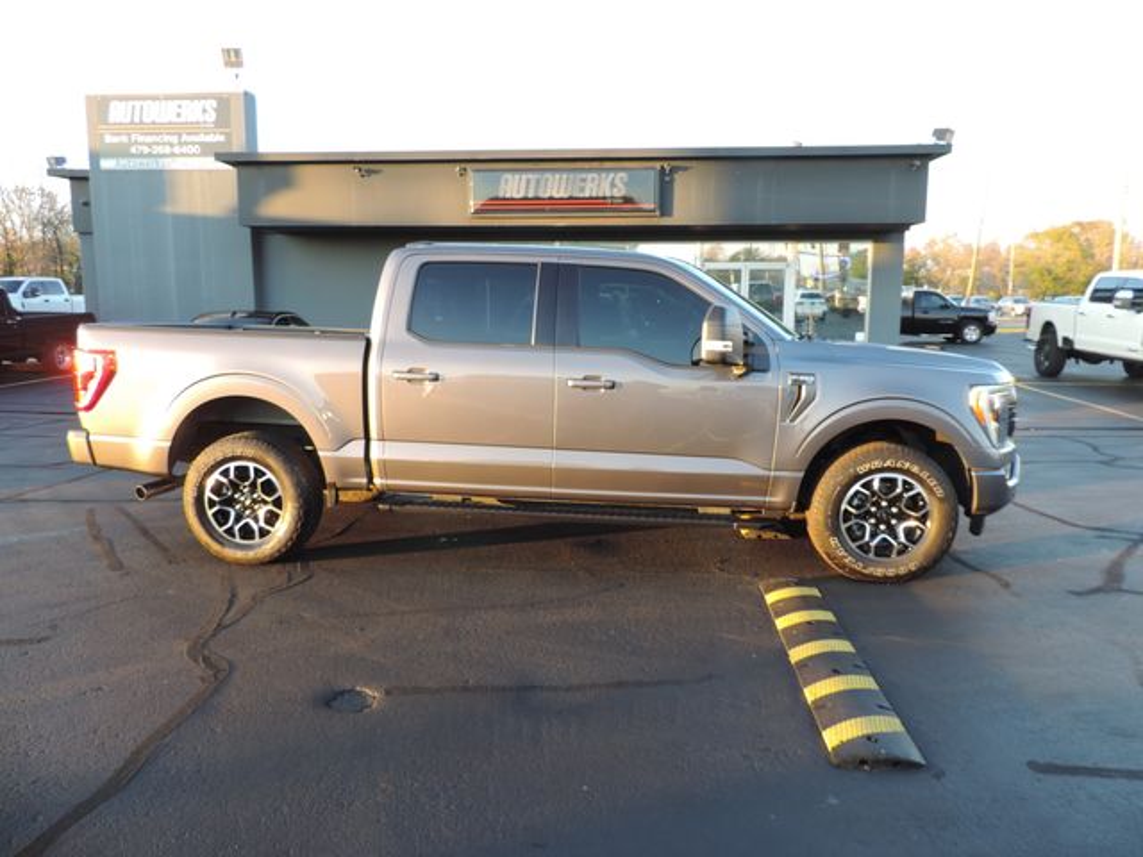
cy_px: 428
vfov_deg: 56.8
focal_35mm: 24
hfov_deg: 71.6
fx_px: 792
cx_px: 572
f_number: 3
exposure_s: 1/50
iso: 80
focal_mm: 4.3
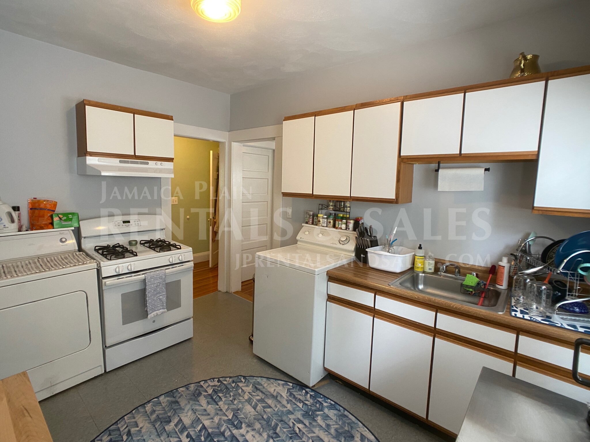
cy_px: 221
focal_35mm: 26
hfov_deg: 67.3
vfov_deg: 53.1
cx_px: 295
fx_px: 443
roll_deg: -1.8
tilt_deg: -5.8
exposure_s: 1/60
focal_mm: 4.25
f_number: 1.8
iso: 100
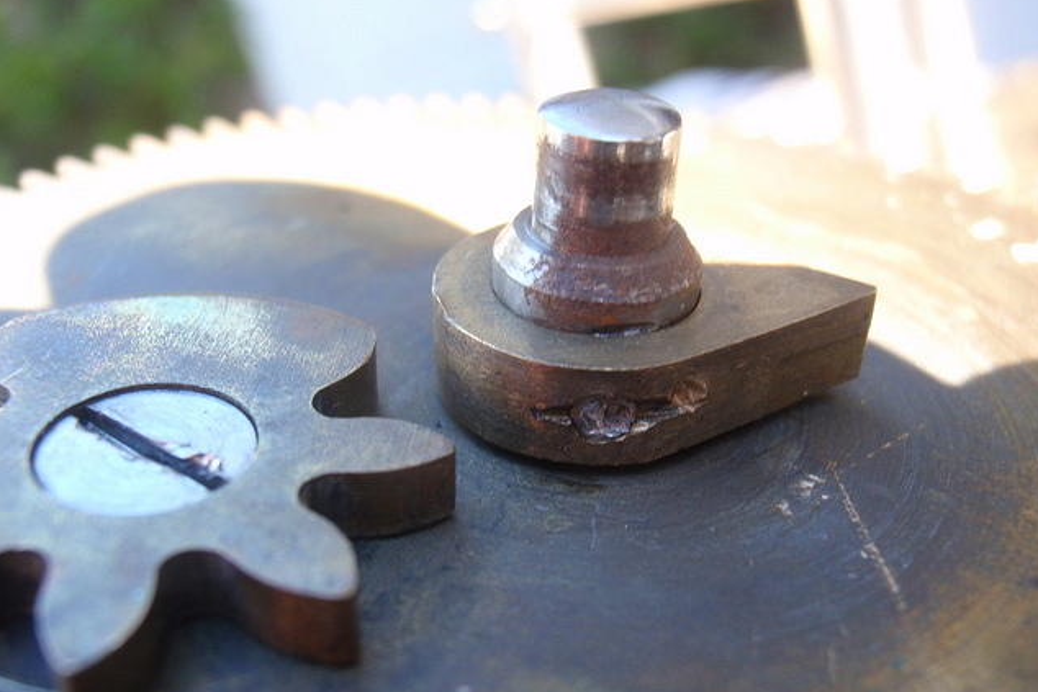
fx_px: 1211
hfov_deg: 46.4
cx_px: 521
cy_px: 381
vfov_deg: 31.9
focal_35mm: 42
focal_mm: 7.25
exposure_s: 1/40
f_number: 3.9
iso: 100
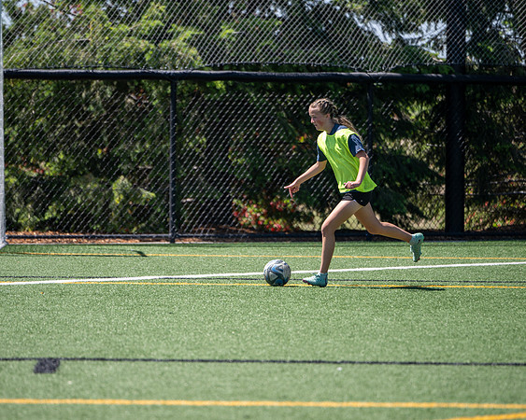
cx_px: 257
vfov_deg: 7.2
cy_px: 214
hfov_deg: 9.0
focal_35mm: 215
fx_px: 3345
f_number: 2.8
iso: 40
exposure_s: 1/800
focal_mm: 180
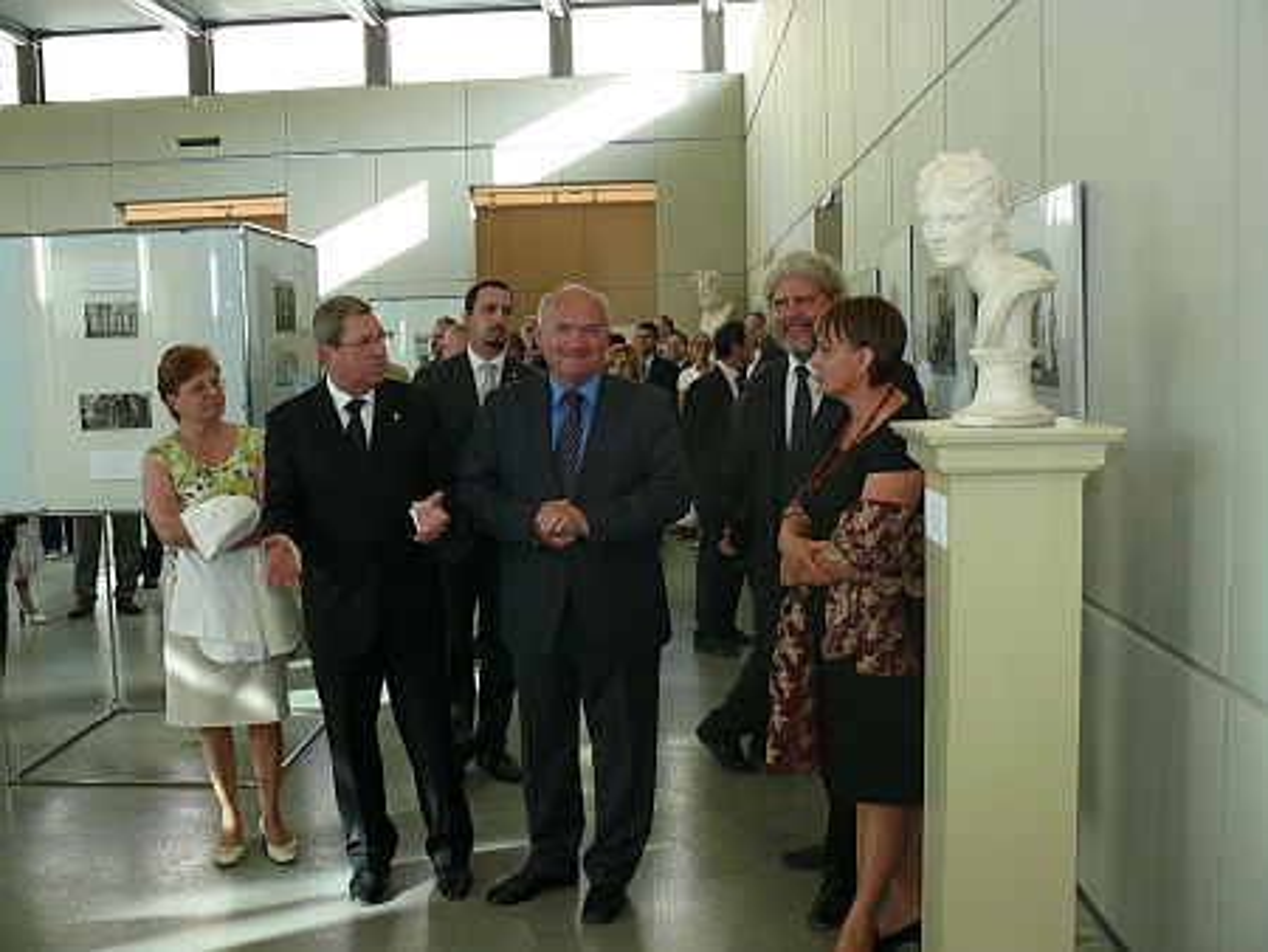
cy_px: 476
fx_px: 1283
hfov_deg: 52.6
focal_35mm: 35
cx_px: 634
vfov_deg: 40.7
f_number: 4
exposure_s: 1/30
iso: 100
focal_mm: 7.4
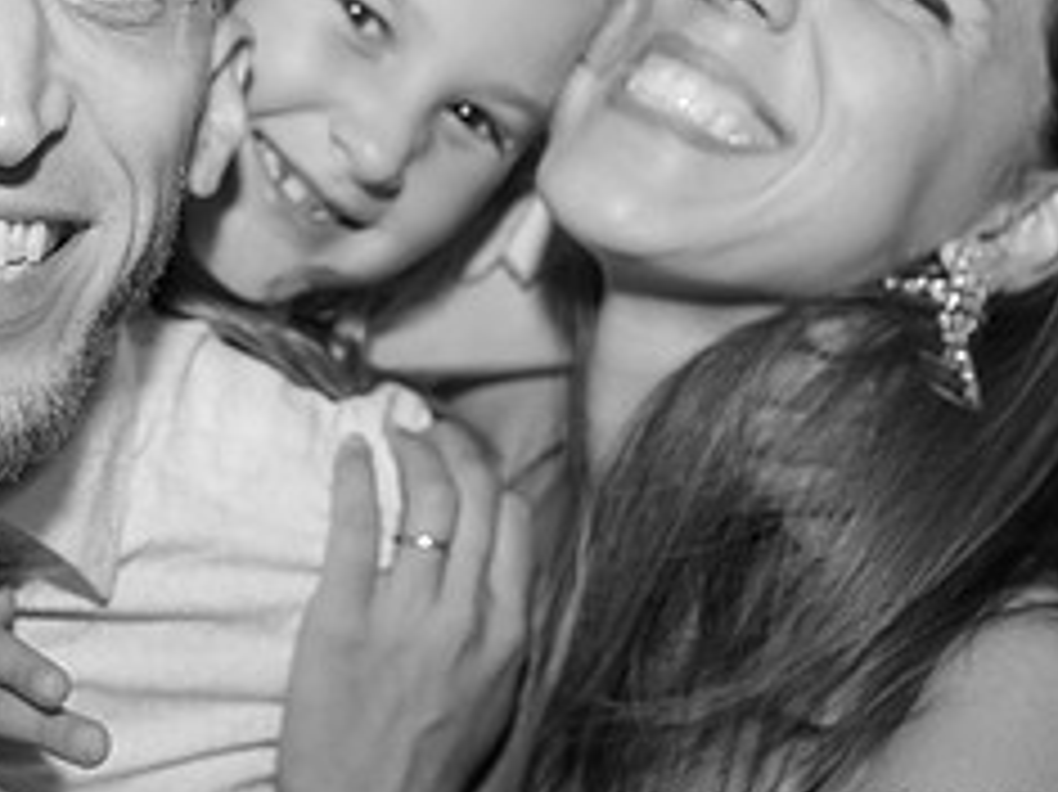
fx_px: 2719
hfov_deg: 21.6
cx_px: 122
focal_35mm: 89
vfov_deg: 16.3
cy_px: 65
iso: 640
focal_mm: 35
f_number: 3.5
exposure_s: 1/13
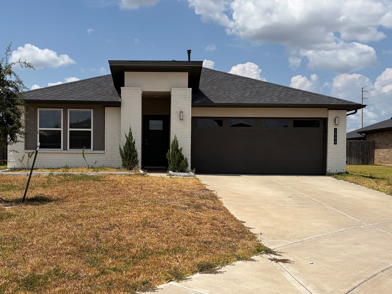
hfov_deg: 43.6
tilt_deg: -0.3
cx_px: 157
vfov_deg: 33.6
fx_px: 487
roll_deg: +0.0
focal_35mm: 43
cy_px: 155
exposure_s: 1/6993
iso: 50
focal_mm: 5.96
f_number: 1.6
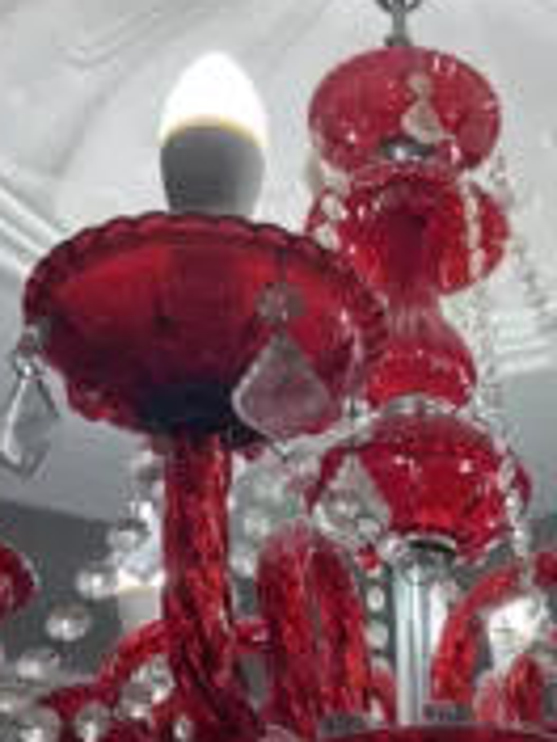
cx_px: 481
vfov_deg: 32.5
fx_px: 1266
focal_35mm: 59
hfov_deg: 24.2
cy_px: 485
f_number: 1.6
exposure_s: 1/123
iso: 32
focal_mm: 5.96
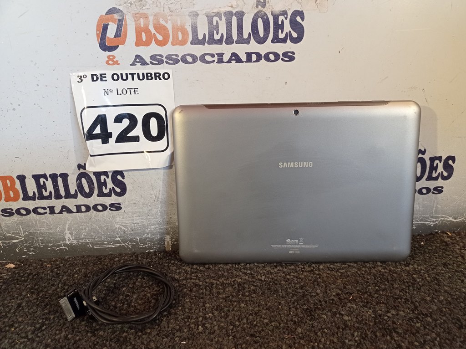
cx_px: 233
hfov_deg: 63.5
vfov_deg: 49.7
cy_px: 174
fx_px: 377
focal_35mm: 28
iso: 143
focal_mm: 4.7
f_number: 1.79
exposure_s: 1/120
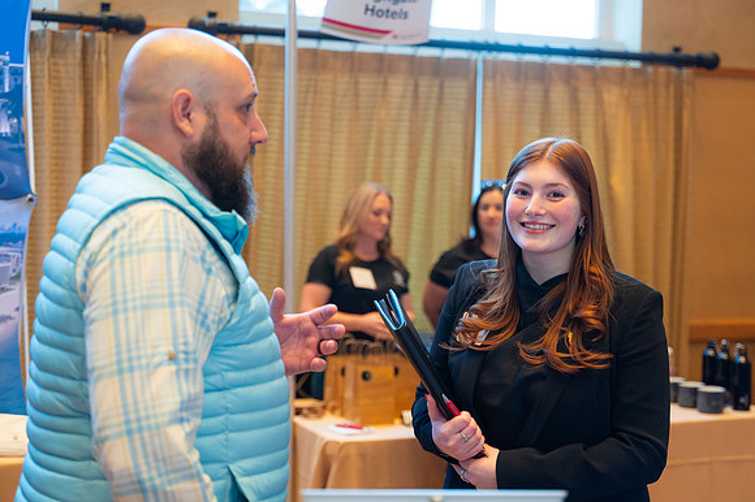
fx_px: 1239
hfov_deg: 33.9
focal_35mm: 59
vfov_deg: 22.9
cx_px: 389
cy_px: 251
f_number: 2.8
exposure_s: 1/125
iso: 2500
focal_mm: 56
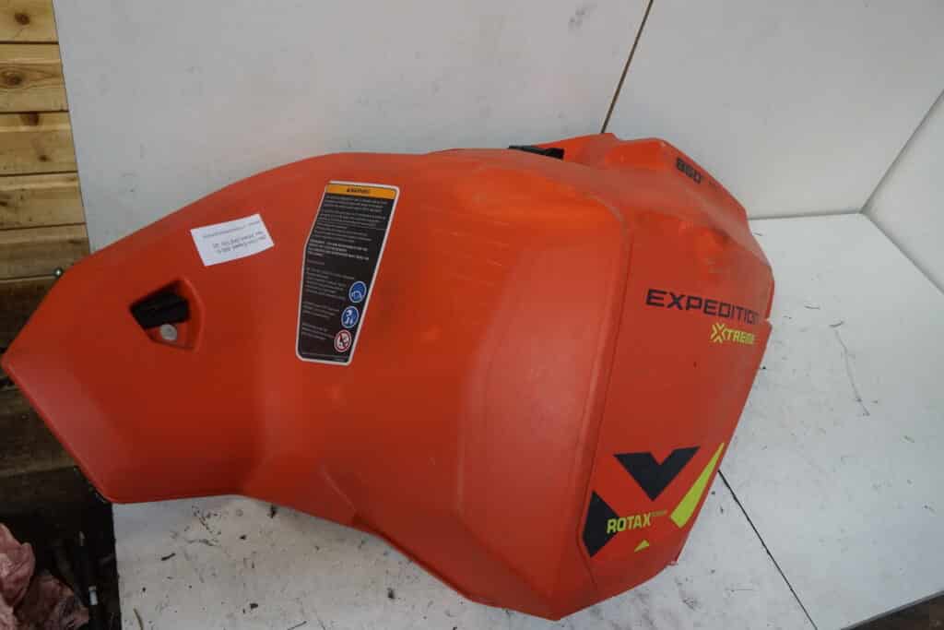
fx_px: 708
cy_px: 315
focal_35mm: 27
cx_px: 472
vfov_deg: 47.9
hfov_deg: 67.4
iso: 1250
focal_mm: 18
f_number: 4
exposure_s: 1/60
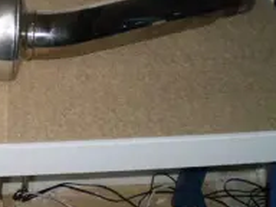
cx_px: -66
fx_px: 718
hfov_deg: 20.2
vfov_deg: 16.3
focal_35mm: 90
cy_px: 50
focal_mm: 6.3
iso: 125
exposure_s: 1/30
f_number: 3.1
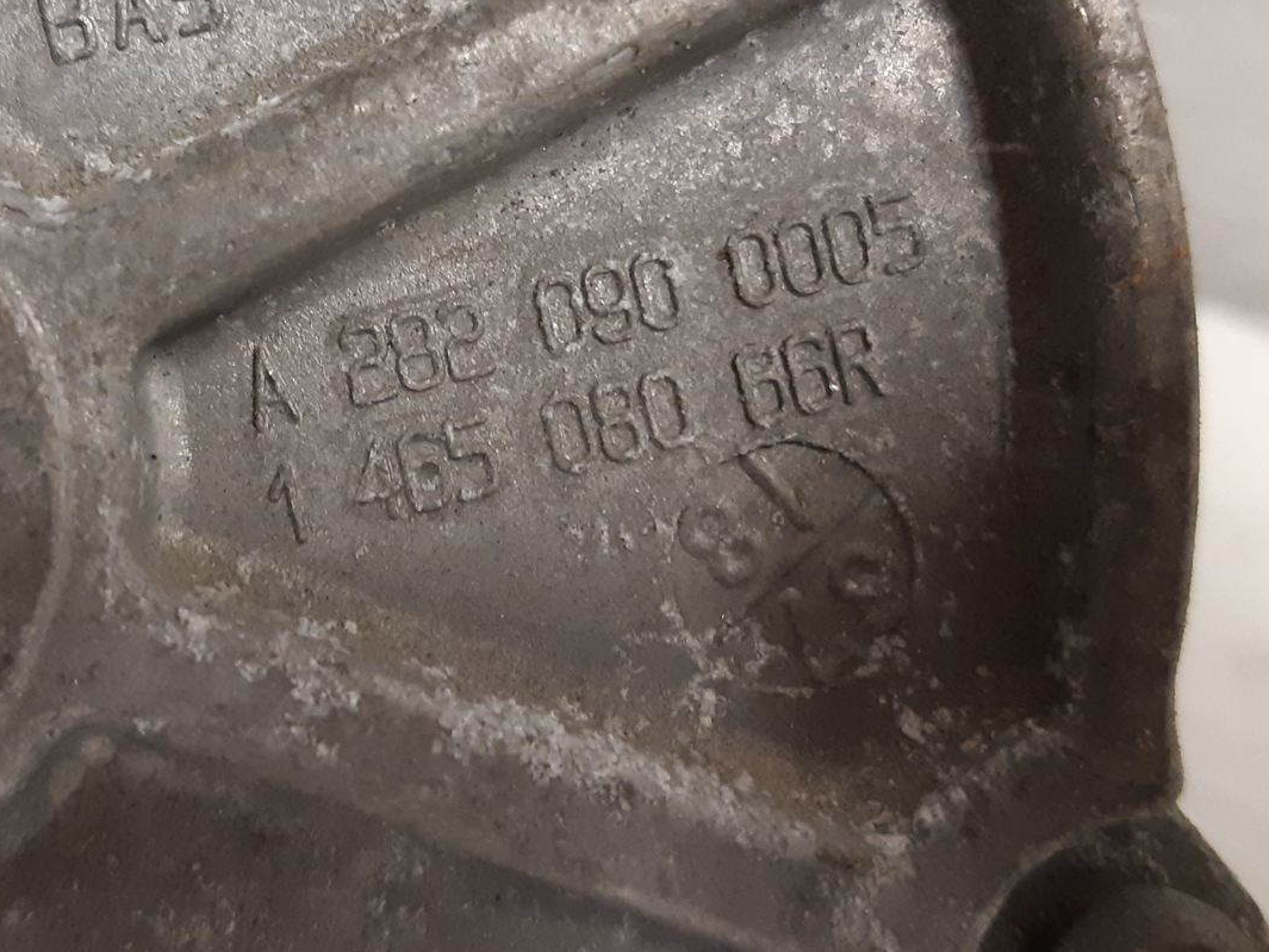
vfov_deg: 28.9
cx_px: 423
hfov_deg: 37.8
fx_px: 1833
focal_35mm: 50
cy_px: 297
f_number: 1.7
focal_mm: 3.93
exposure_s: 1/25
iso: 200
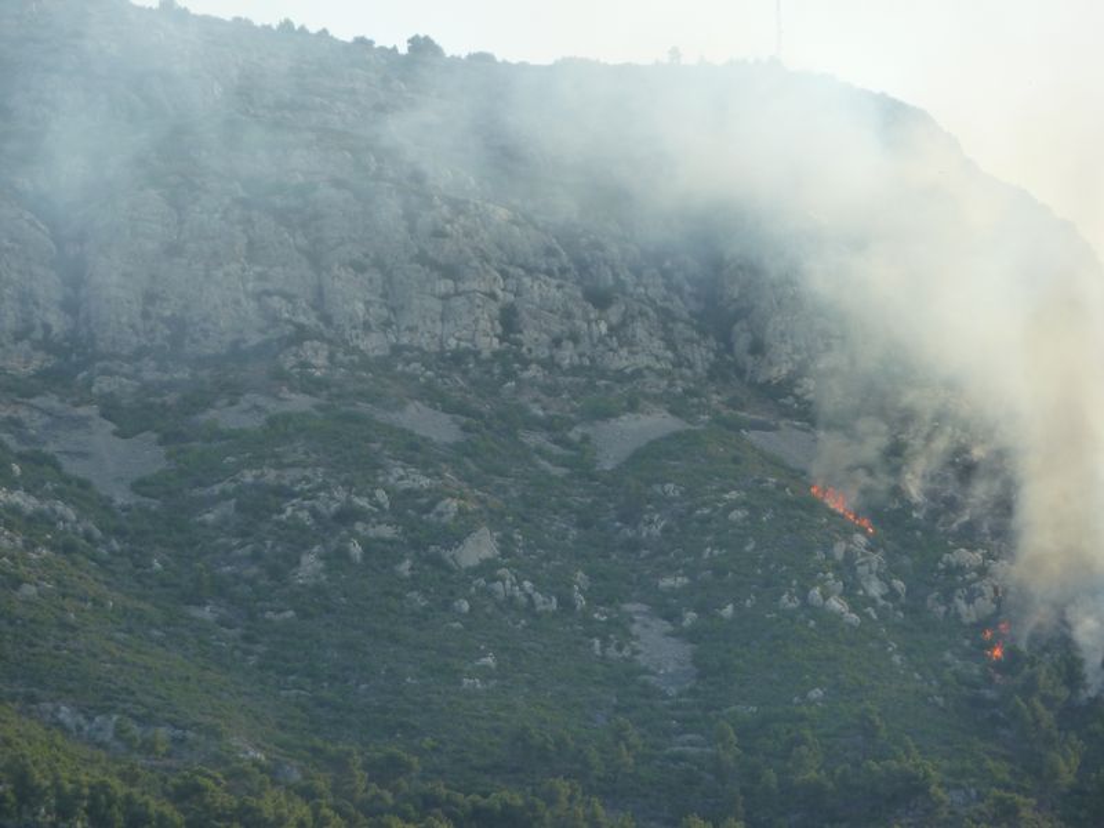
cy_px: 414
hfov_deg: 9.4
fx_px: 6697
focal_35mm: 210
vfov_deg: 7.1
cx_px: 552
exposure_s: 1/320
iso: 125
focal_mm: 34.4
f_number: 4.6
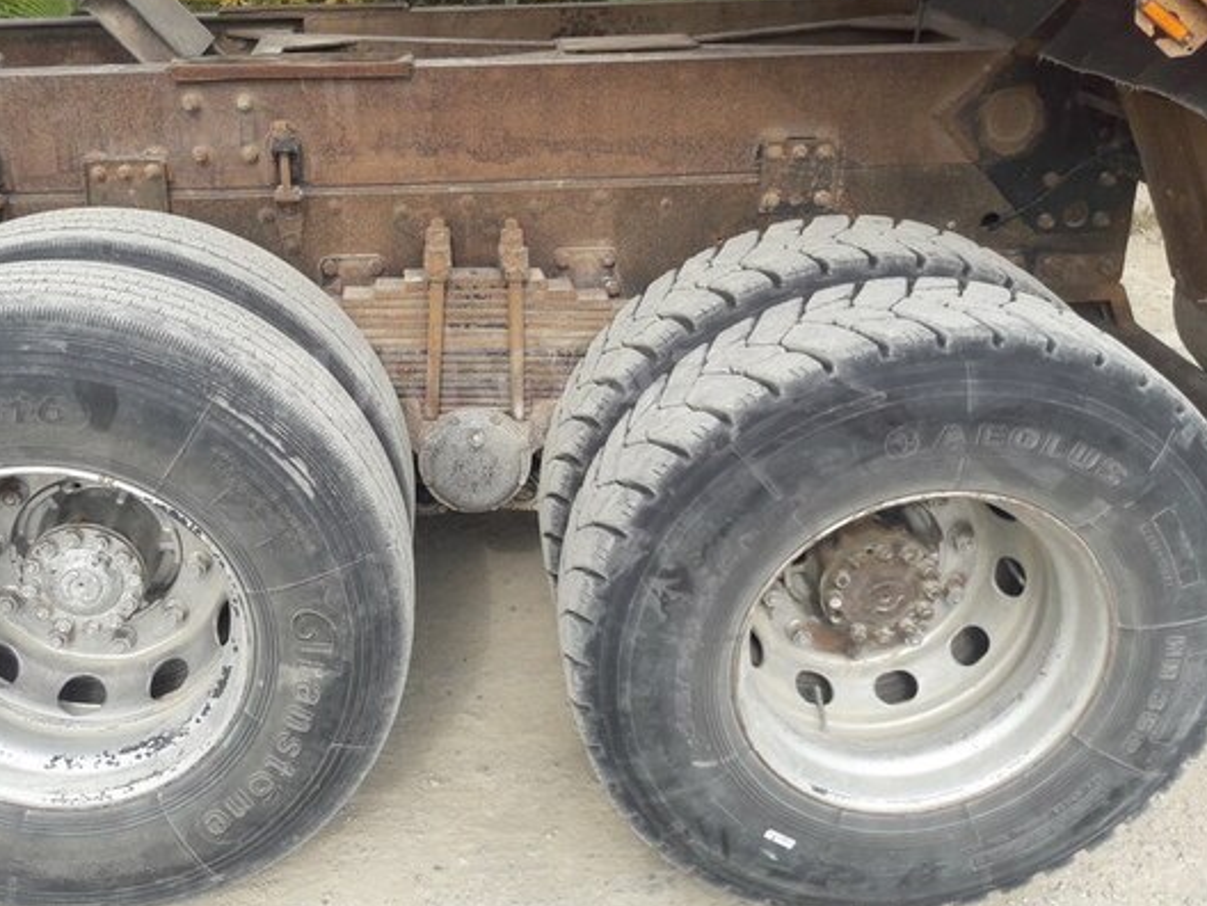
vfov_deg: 40.6
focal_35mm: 35
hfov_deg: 52.3
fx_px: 1220
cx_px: 489
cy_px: 383
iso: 40
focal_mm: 3.7
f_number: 1.9
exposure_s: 1/619
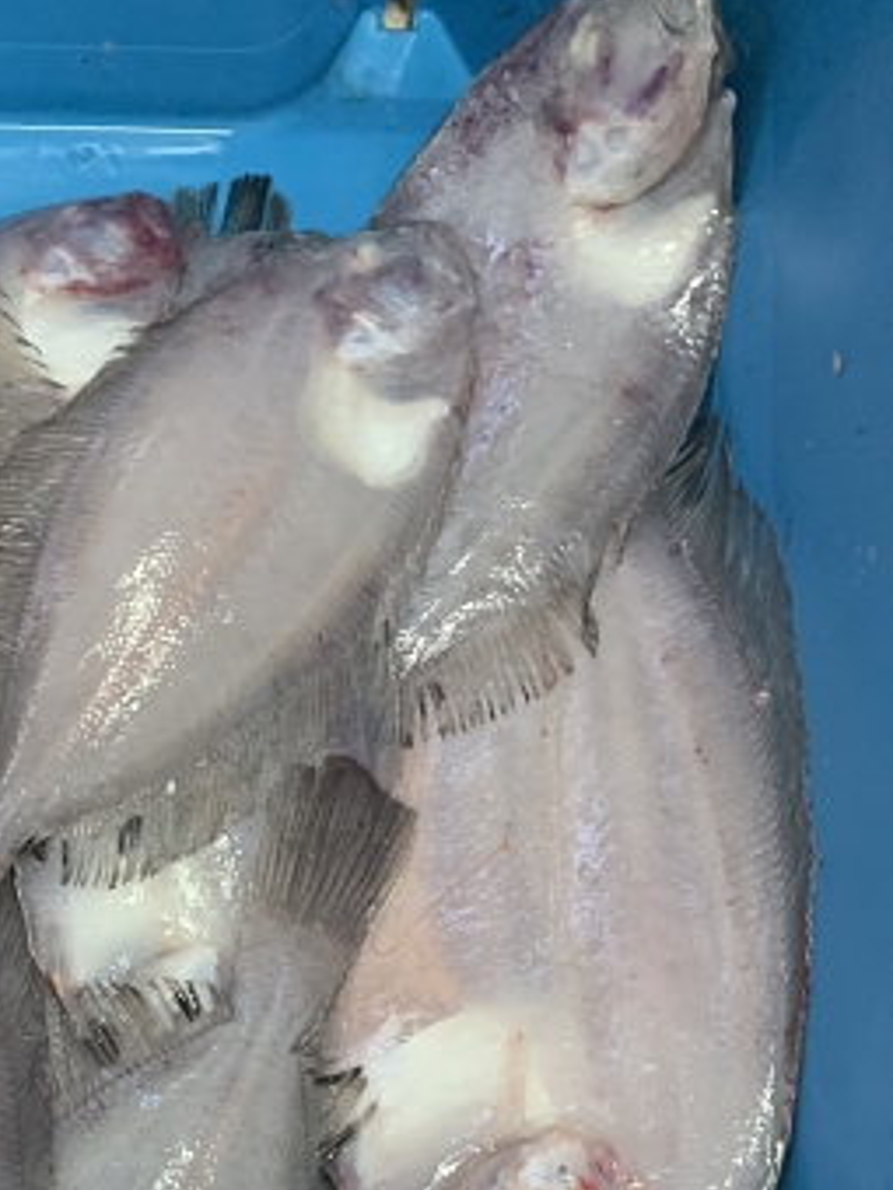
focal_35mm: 51
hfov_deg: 27.2
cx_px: 28
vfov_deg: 35.3
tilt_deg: -88.0
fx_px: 1754
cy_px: 1069
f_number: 1.8
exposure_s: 1/50
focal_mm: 4.25
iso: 160
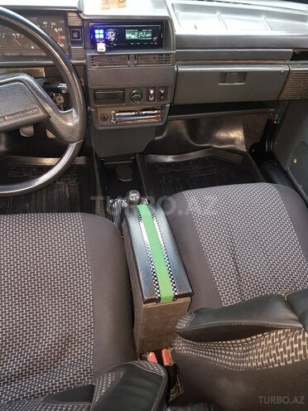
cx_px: 154
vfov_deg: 67.3
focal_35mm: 26
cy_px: 206
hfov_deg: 53.1
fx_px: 308
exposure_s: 1/25
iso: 160
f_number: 1.7
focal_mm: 4.2
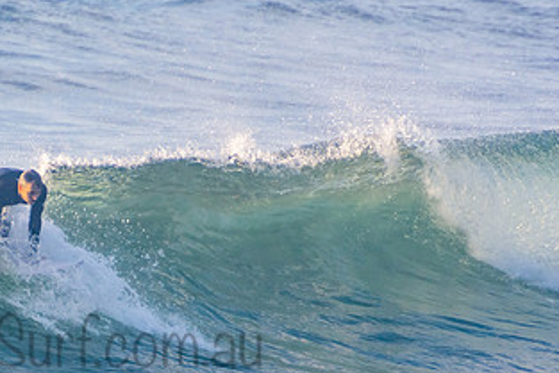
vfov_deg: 1.2
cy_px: 326
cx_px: 73
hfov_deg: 1.8
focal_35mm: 1151
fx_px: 17880
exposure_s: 1/1250
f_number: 5.6
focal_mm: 400
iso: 450
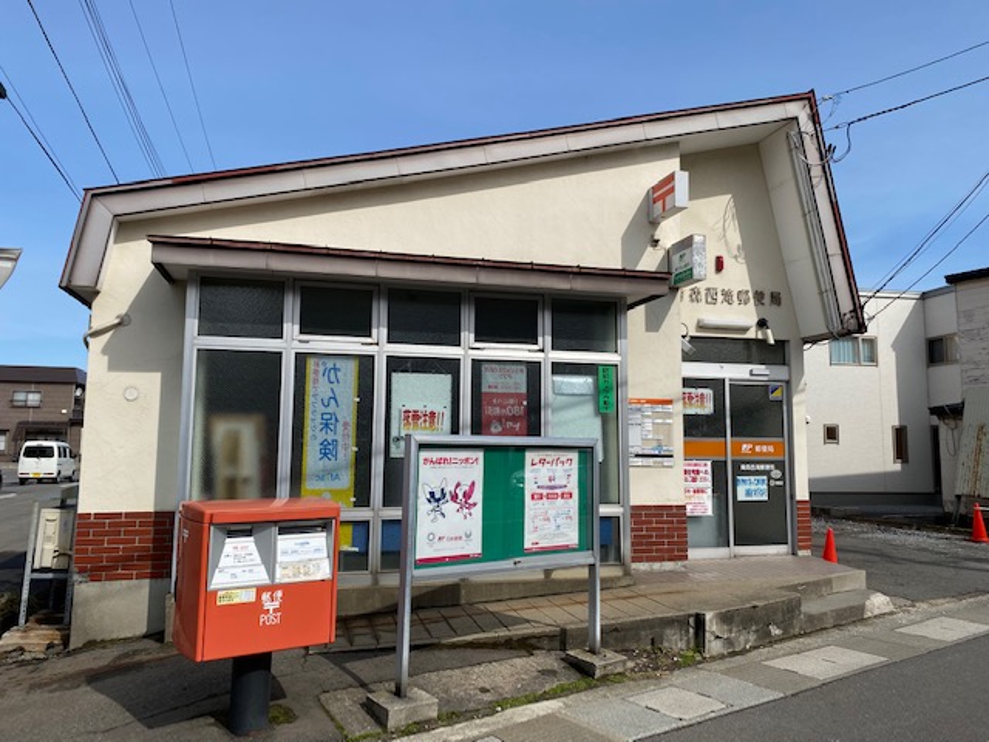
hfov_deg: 67.3
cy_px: 371
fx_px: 743
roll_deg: -0.5
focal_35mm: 26
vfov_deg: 53.1
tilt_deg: +6.8
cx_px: 494
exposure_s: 1/4292
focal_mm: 4.25
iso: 32
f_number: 1.8
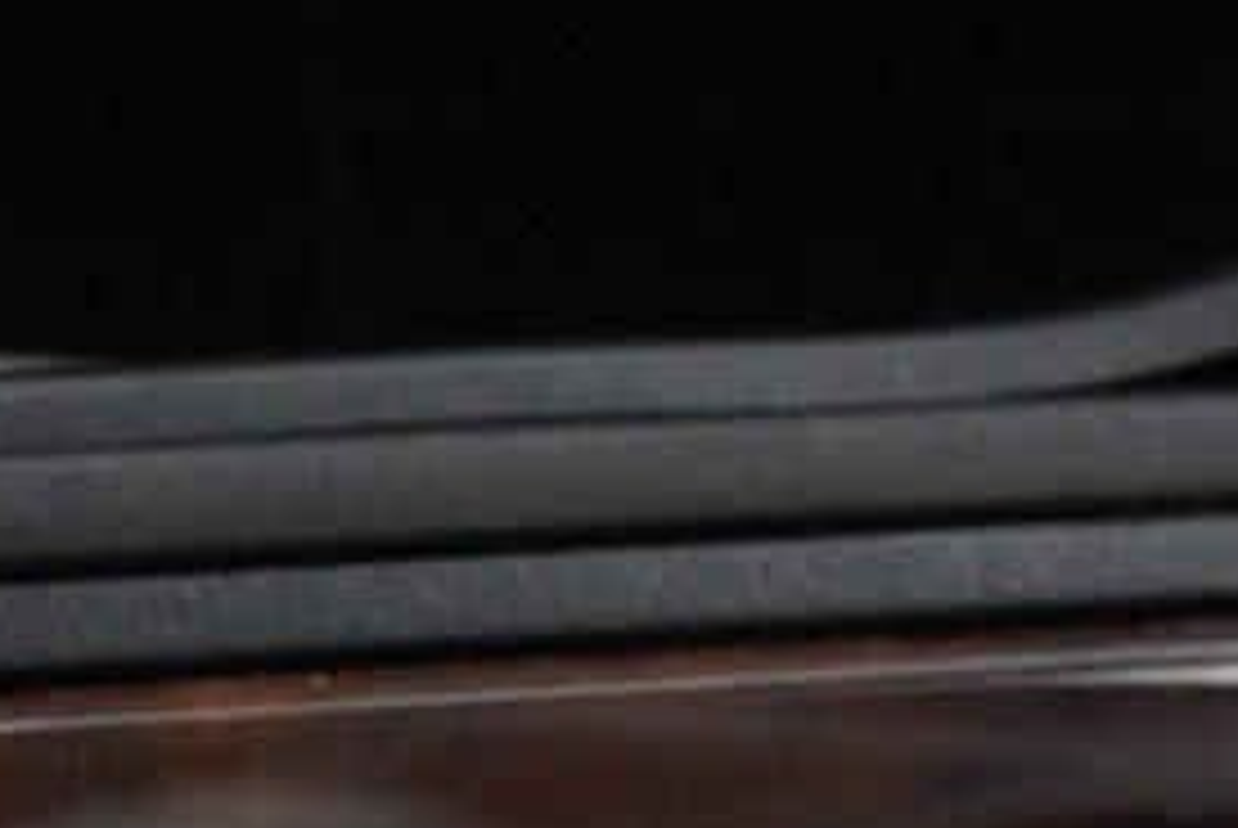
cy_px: 2272
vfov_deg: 5.3
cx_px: -1058
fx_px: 8503
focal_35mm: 247
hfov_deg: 8.0
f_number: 4.2
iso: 3200
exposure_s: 1/20
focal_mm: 28
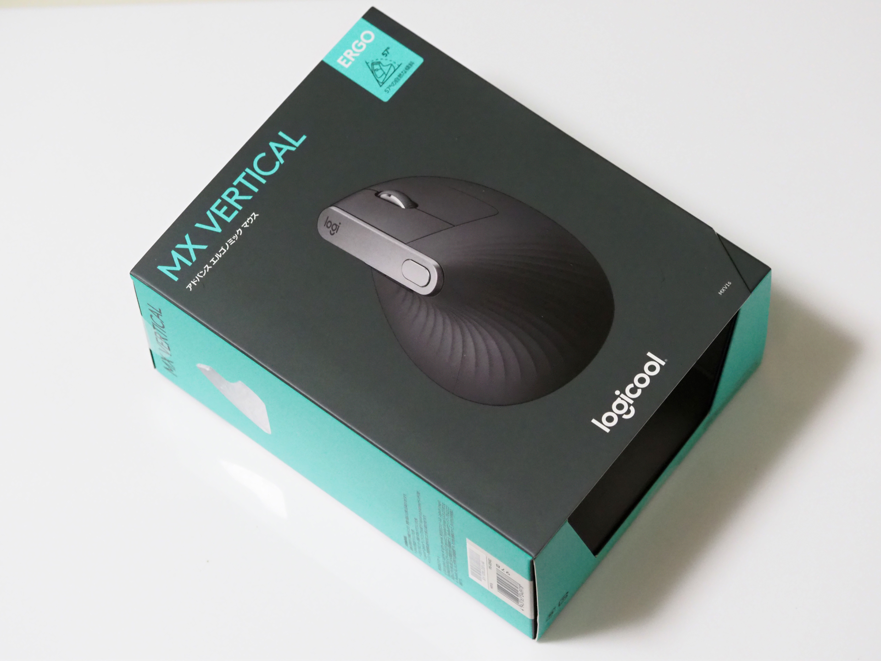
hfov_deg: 16.4
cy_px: 330
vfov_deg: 12.3
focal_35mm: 120
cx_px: 440
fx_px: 3054
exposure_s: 1/125
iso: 4000
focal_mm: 60
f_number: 4
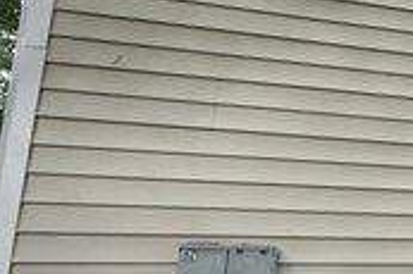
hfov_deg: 26.9
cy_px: 183
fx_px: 619
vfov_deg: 24.9
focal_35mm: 54
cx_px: 611
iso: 320
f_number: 2.2
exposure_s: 1/99
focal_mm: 2.22
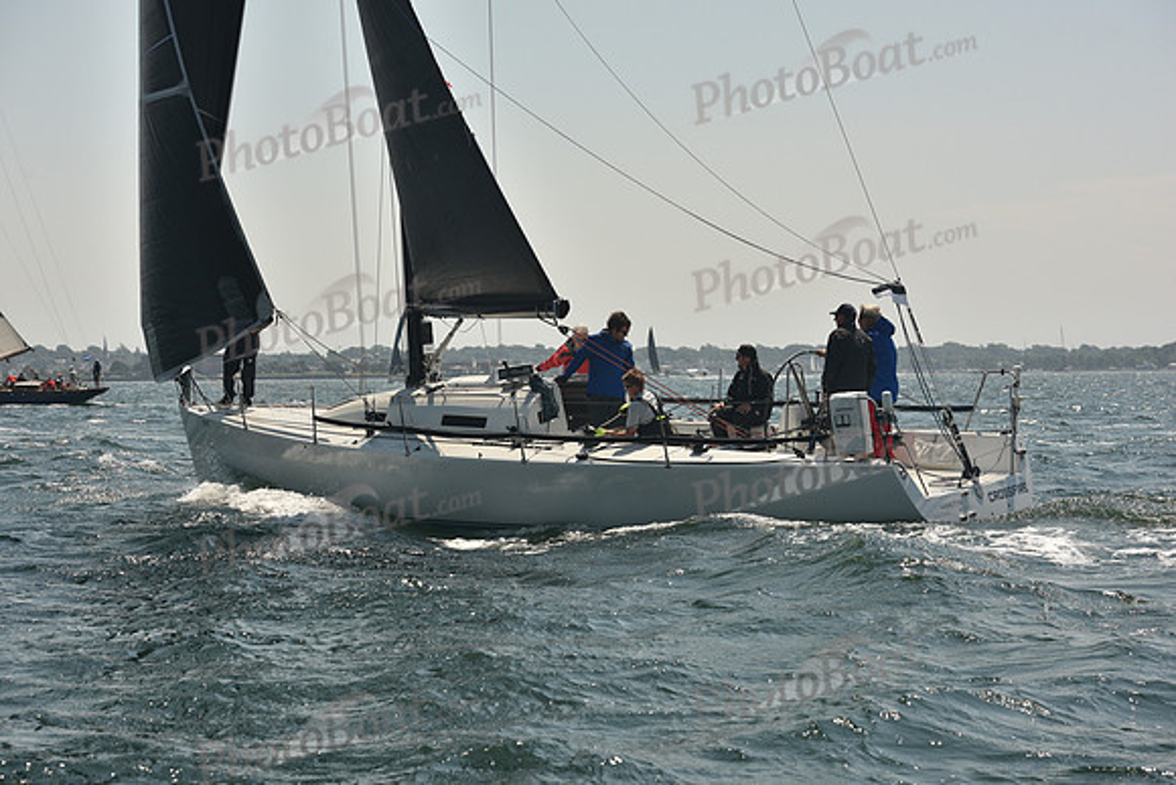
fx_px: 2287
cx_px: 588
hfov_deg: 28.8
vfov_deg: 19.5
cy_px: 392
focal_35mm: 70
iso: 250
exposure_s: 1/640
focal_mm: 70
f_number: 7.1
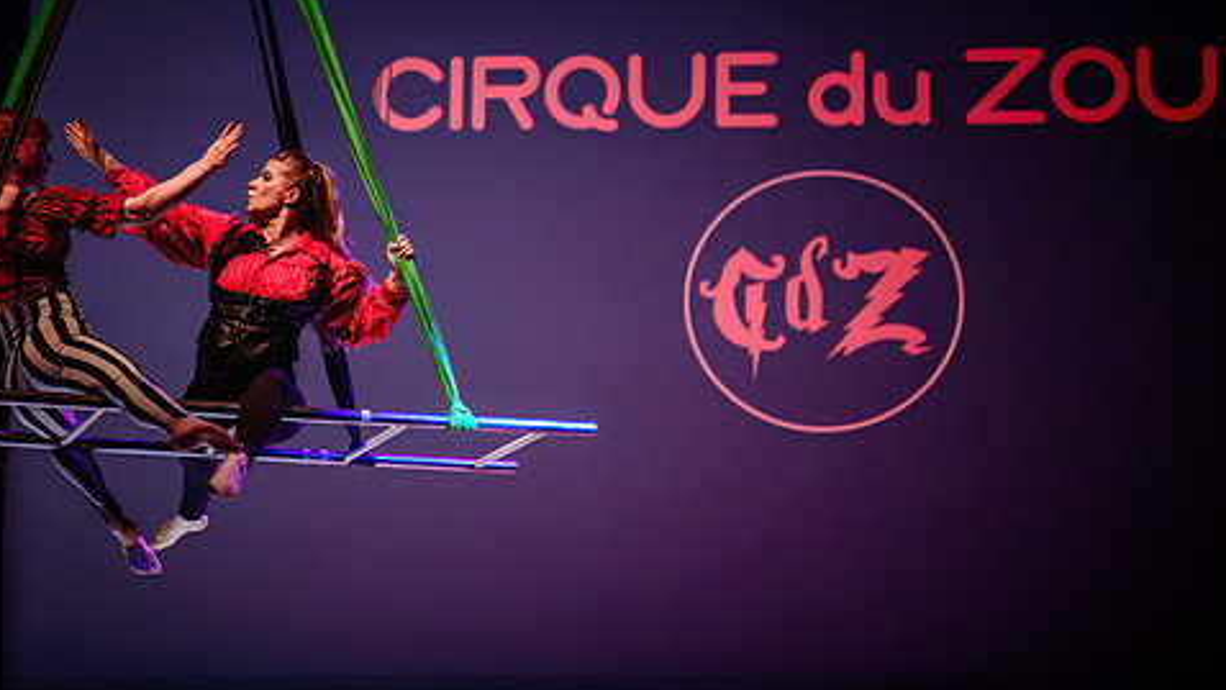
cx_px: 561
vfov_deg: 18.8
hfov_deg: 32.8
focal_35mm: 64
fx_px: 2081
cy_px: 473
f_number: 2.8
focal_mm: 44
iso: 1250
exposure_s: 1/160
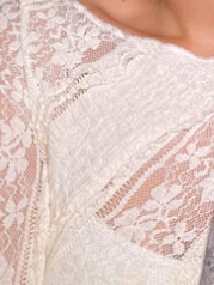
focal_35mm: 105
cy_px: -75
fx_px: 864
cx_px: 222
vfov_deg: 17.6
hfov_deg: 13.9
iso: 32
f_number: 1.6
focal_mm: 5.1
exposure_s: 1/121
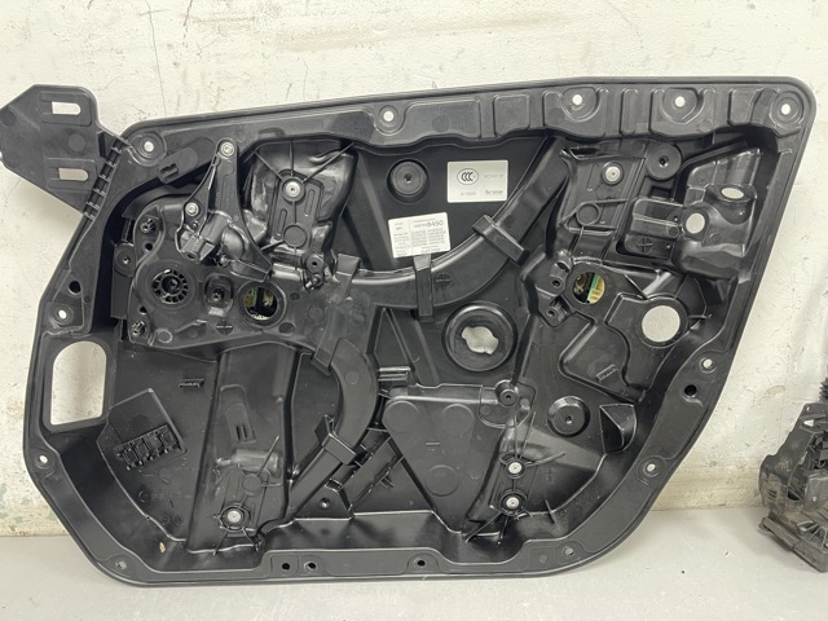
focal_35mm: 25
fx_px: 598
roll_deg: +2.3
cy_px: 310
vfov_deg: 54.9
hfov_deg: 69.4
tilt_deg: -17.0
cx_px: 414
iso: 400
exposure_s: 1/50
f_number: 1.6
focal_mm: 5.1
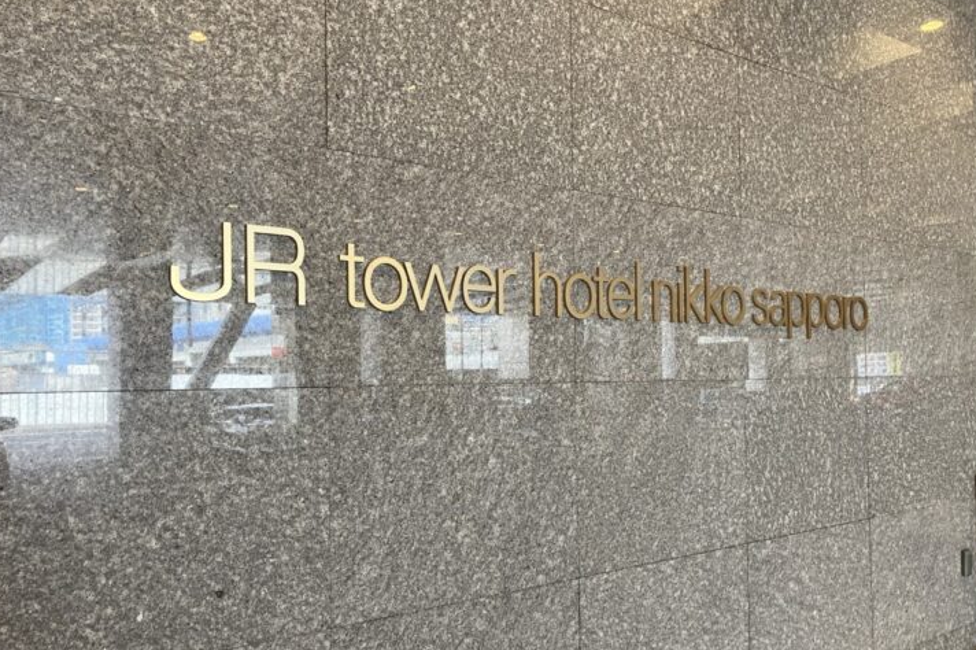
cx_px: 489
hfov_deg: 62.0
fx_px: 813
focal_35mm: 30
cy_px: 370
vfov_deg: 43.5
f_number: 1.8
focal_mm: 3.99
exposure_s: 1/50
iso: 50
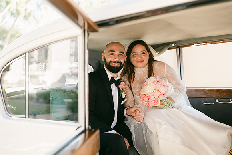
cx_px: 116
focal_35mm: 36
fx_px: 231
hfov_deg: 53.2
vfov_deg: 37.0
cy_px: 78
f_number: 2
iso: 64
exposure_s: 1/100
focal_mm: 35
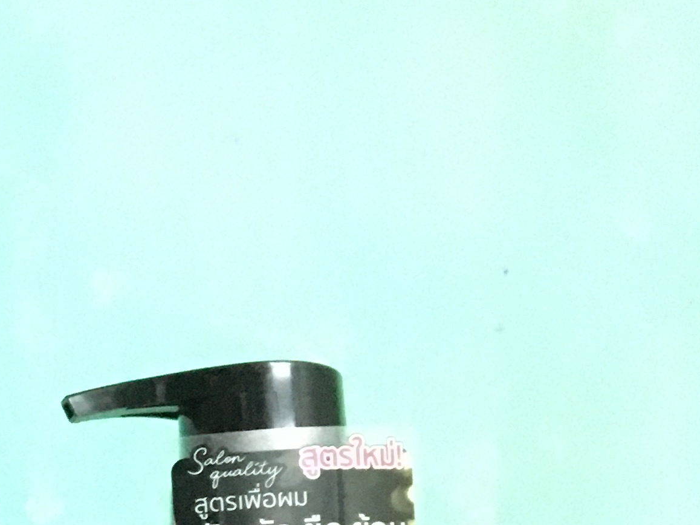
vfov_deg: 13.8
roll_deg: -0.3
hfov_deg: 16.6
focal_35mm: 101
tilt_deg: +5.2
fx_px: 2042
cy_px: 764
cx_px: -512
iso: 640
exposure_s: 1/17
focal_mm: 4.15
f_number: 2.2
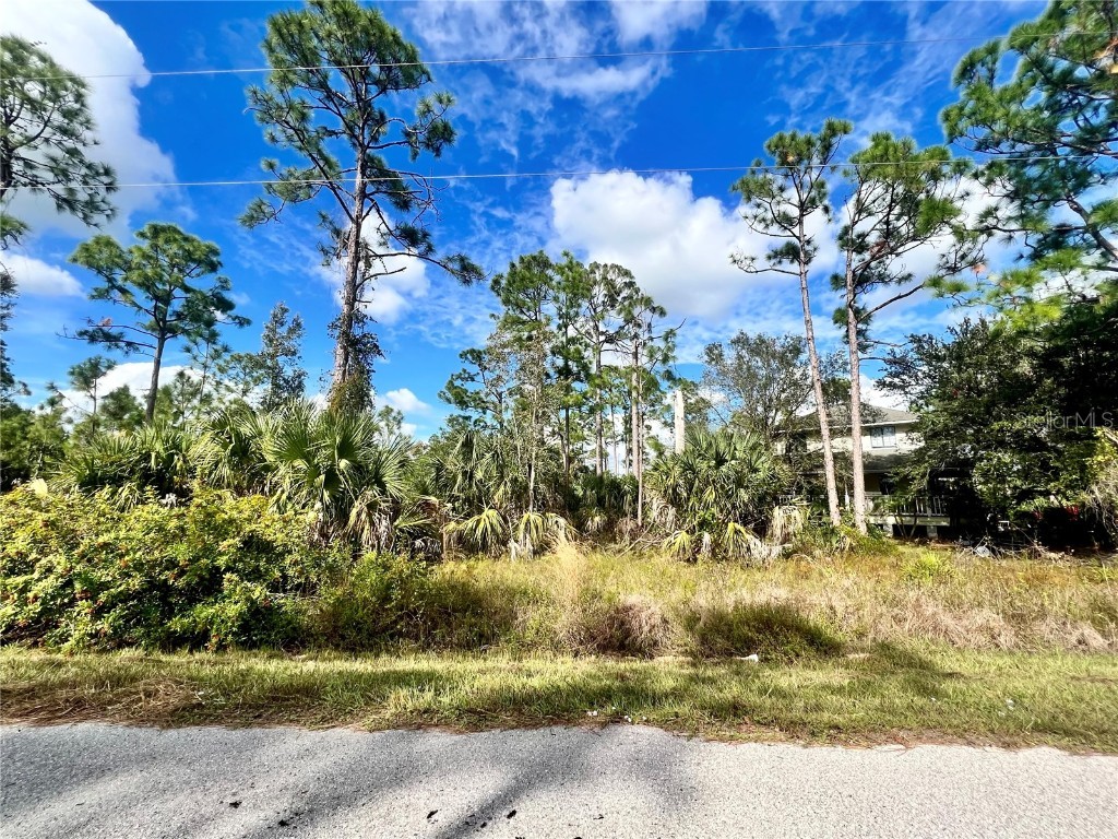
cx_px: 559
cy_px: 420
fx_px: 420
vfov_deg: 89.9
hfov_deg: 106.2
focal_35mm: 13
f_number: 1.8
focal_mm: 1.57
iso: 32
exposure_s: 1/1647
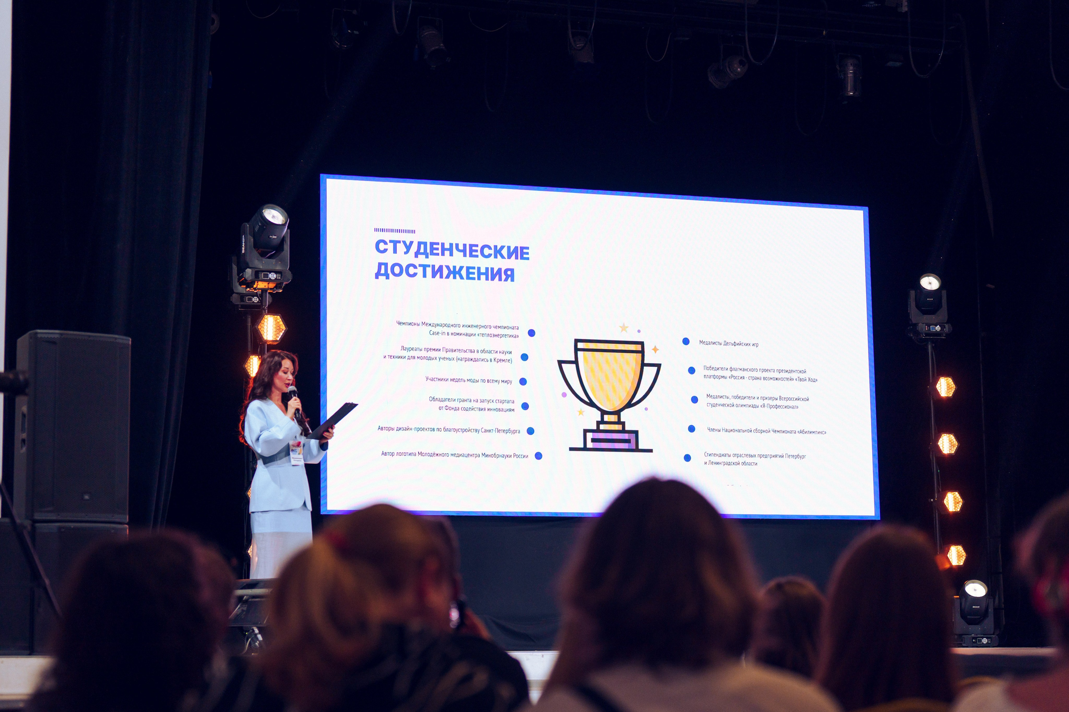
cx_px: 485
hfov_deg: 29.3
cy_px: 356
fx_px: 2045
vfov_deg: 19.8
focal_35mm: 69
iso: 160
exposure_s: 1/200
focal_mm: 63
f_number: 2.5
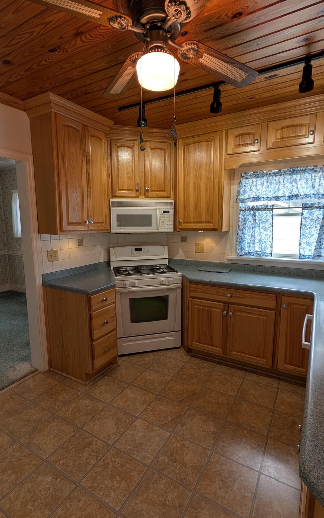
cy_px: 259
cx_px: 161
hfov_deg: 68.0
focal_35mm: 17
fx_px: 240
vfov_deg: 94.4
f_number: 1.7
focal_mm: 2.02
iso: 72
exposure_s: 1/204
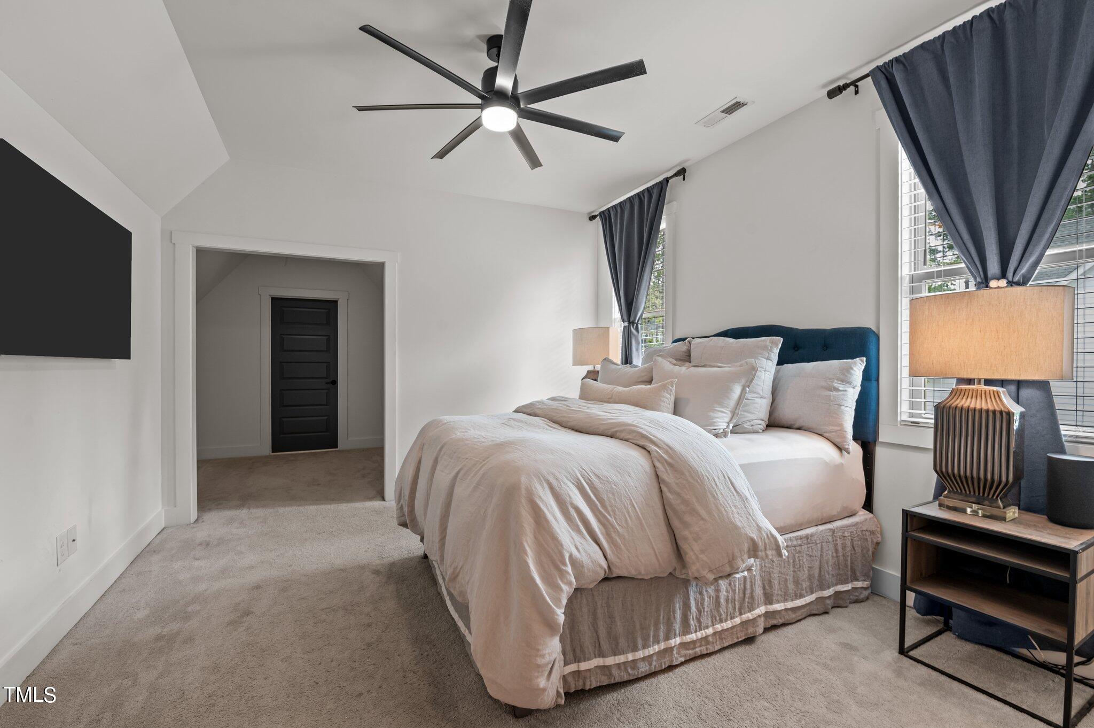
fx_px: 455
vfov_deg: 77.2
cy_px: 364
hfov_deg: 100.4
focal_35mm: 15
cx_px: 547
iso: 400
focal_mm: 15
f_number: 7.1
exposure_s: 1/6
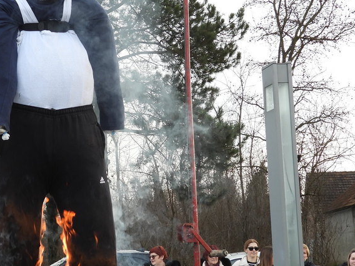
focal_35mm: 93
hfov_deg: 20.8
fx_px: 954
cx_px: 67
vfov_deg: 15.9
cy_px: 153
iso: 100
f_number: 3.2
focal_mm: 7.9
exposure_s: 1/125
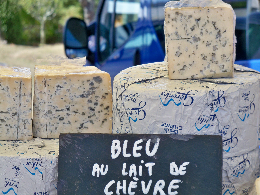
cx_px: 130
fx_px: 931
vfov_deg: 12.0
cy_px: 98
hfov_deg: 15.9
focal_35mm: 124
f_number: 4.2
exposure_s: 1/250
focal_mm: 21.9
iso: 100
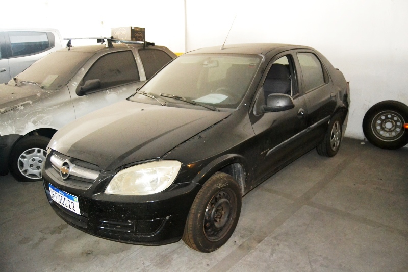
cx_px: 204
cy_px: 136
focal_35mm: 27
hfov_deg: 67.4
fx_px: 306
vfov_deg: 47.9
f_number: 3.5
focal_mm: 18
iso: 2800
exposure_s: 1/60
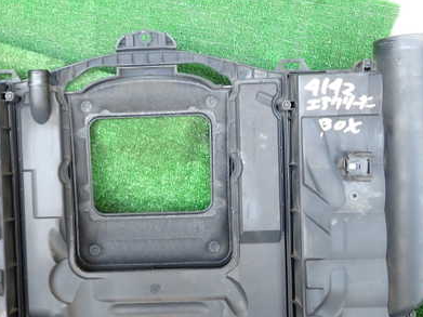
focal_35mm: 46
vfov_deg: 31.5
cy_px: 172
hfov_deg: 40.9
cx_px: 155
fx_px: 562
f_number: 2.3
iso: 200
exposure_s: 1/40
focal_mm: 5.4
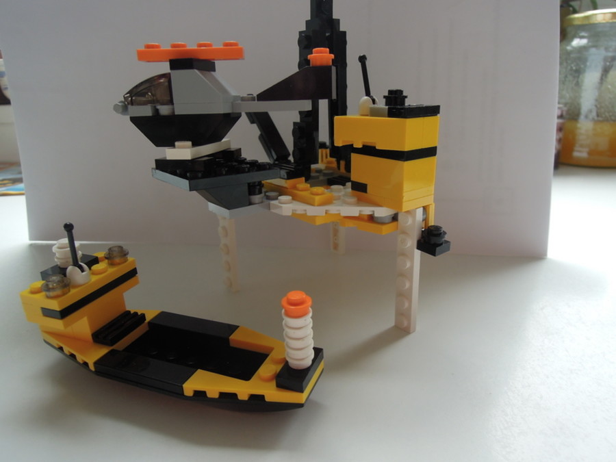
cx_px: 308
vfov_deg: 56.8
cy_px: 231
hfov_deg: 71.6
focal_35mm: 24
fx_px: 427
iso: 160
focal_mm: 4.3
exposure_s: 1/125
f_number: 2.8
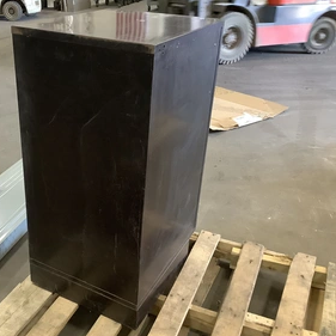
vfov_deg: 42.8
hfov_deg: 42.1
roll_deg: -0.8
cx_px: 106
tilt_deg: -26.0
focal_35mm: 39
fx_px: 428
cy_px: 169
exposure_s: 1/33
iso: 320
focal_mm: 3.3
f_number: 2.4
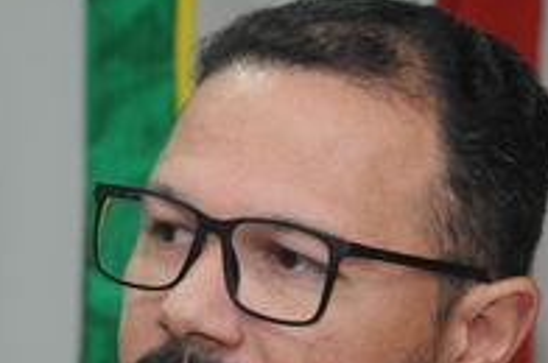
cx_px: 70
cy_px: 349
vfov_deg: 4.8
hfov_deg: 7.2
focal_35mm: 286
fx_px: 4346
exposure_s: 1/200
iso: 1600
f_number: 5.6
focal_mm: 90
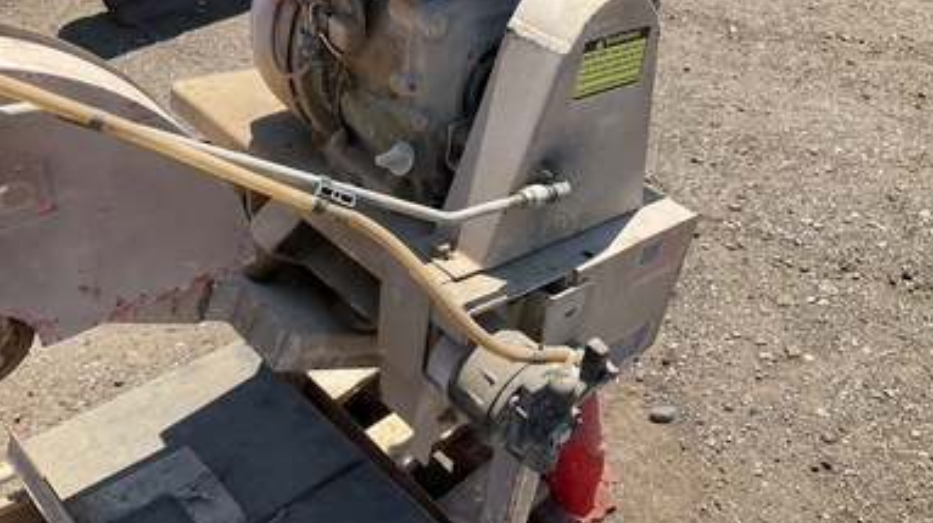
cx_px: 448
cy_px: 282
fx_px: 816
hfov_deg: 59.5
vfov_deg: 35.6
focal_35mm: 33
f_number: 1.8
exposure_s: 1/1055
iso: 25
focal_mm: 3
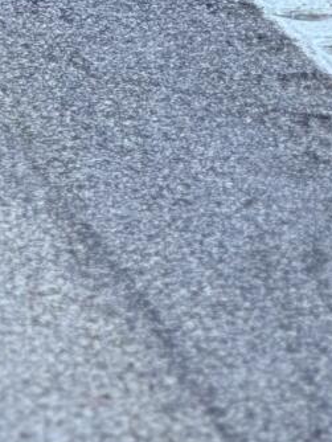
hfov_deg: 3.2
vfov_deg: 4.2
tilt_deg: -2.4
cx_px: -521
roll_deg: +0.8
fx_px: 5888
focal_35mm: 461
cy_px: -827
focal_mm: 9
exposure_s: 1/99
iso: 50
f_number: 2.8
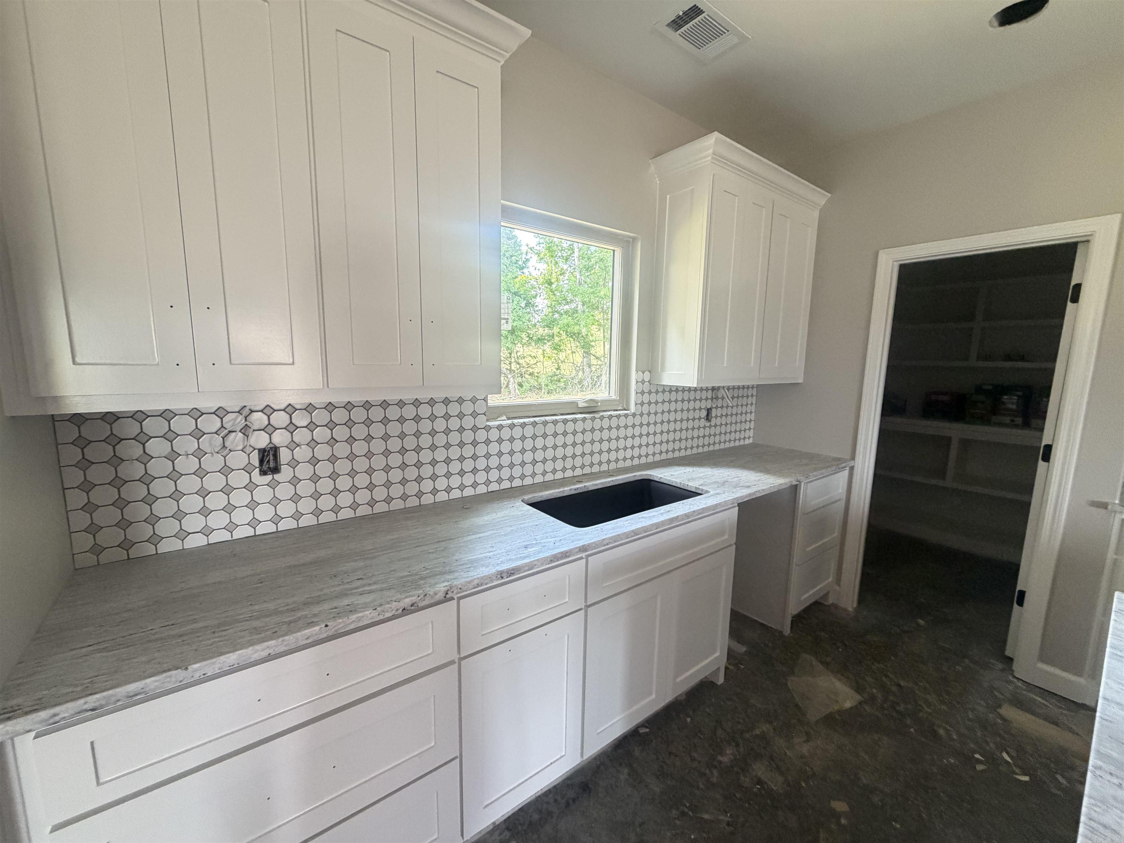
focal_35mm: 14
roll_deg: -0.6
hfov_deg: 102.1
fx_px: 455
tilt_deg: -8.4
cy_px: 422
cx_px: 562
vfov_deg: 85.7
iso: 400
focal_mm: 2.22
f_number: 2.2
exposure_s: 1/60
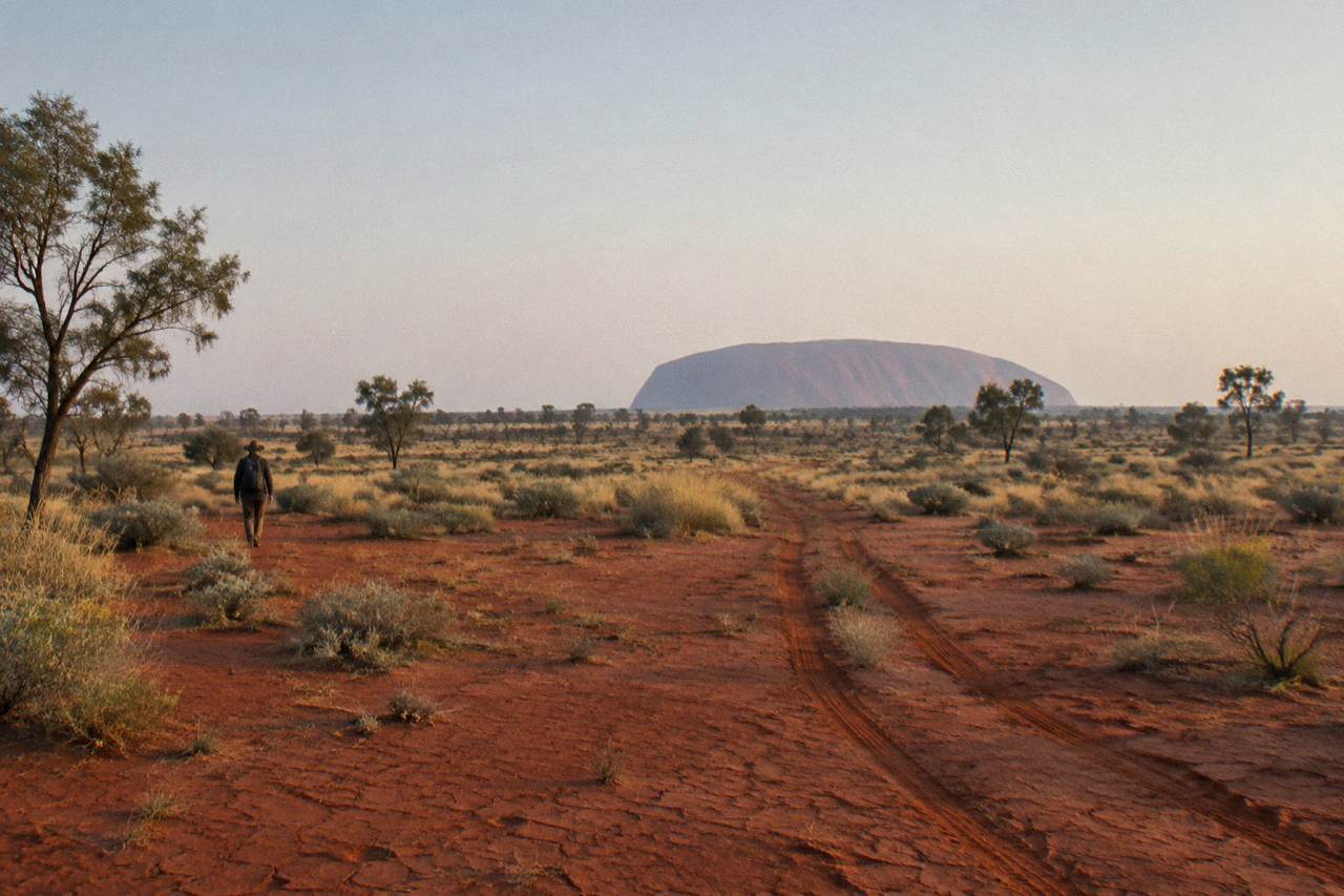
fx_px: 1306
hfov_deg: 54.4
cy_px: 448
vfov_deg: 37.8
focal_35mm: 35
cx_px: 672
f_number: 5.6
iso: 200
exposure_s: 1/400
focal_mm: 35
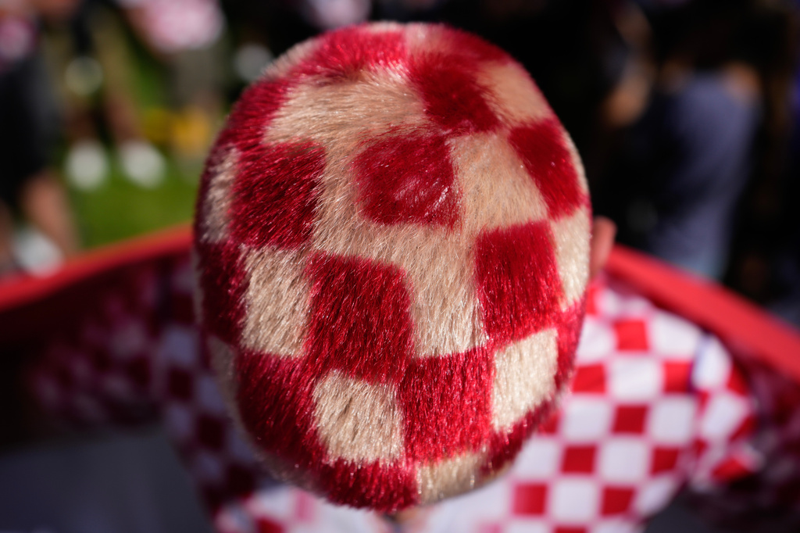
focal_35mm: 35
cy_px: 266
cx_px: 400
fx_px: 777
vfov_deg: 37.8
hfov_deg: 54.4
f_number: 2.8
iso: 160
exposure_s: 1/6400
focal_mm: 35
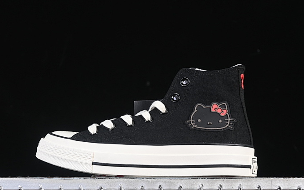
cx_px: 146
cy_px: 103
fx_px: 746
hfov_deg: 23.0
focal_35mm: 90
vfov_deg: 14.5
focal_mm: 50
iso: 160
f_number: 6.3
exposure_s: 1/60
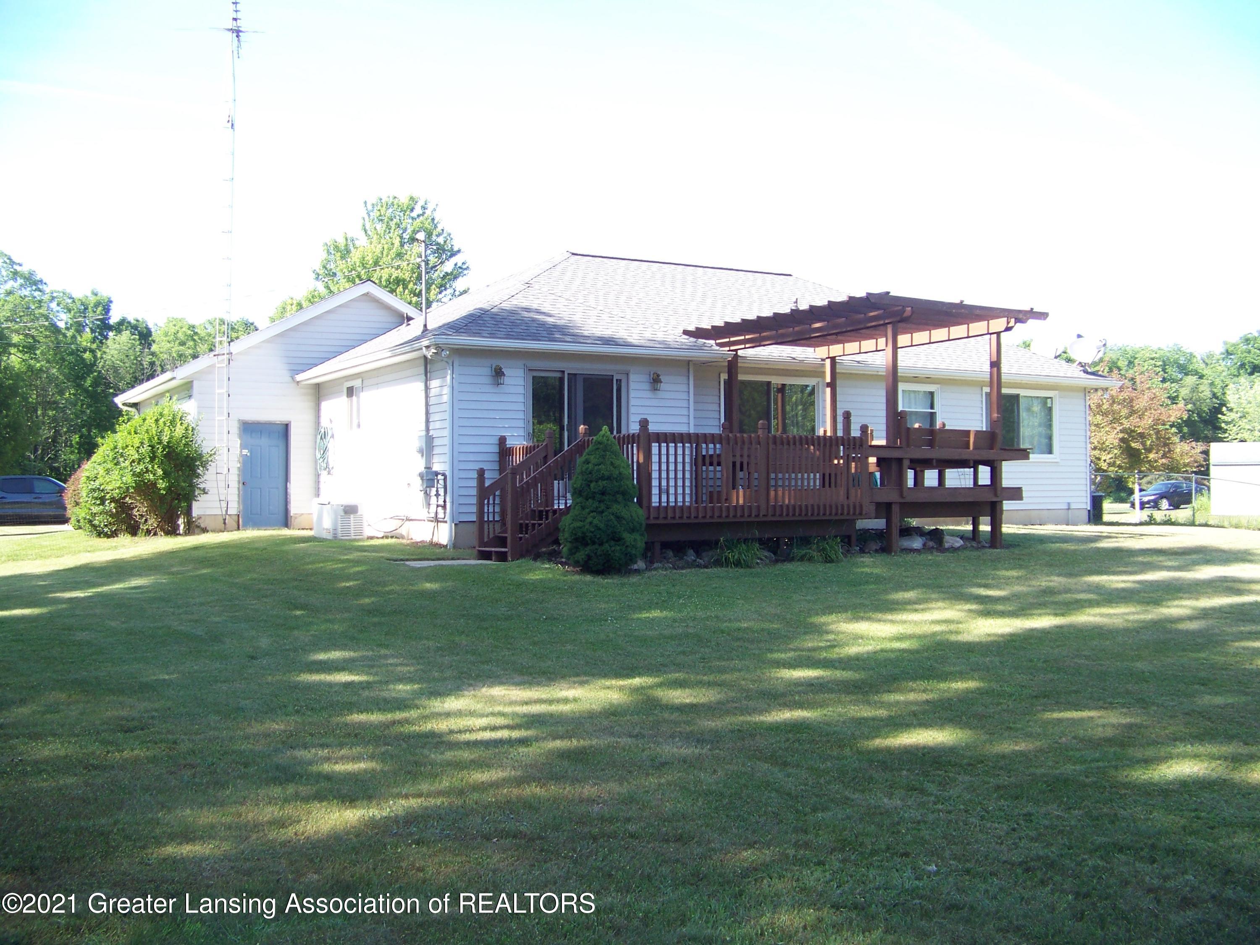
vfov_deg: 39.7
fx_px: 1310
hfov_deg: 51.4
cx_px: 630
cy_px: 472
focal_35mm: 36
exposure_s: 1/160
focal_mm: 5.85
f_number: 2.8
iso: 64
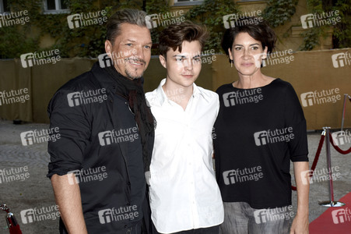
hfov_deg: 35.1
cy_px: 117
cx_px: 176
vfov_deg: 23.7
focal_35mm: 57
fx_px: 555
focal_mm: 38
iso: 250
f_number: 6.3
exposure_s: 1/160
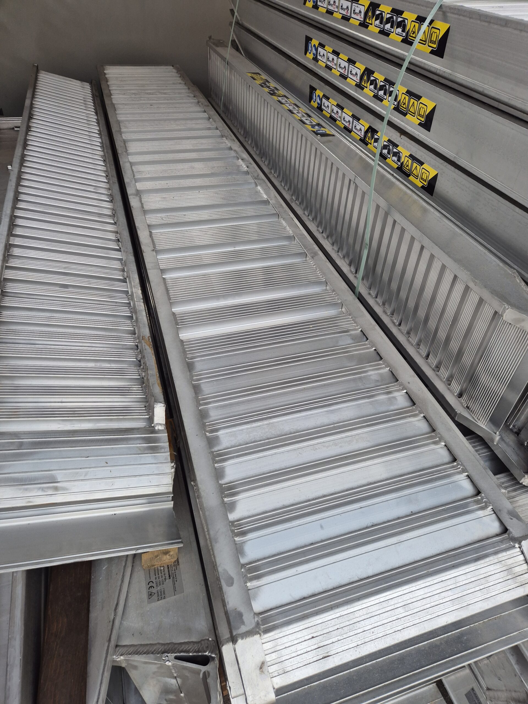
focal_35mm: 23
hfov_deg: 58.9
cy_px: 352
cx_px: 264
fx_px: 468
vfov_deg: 73.9
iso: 64
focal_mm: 5.4
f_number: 1.8
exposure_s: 1/180
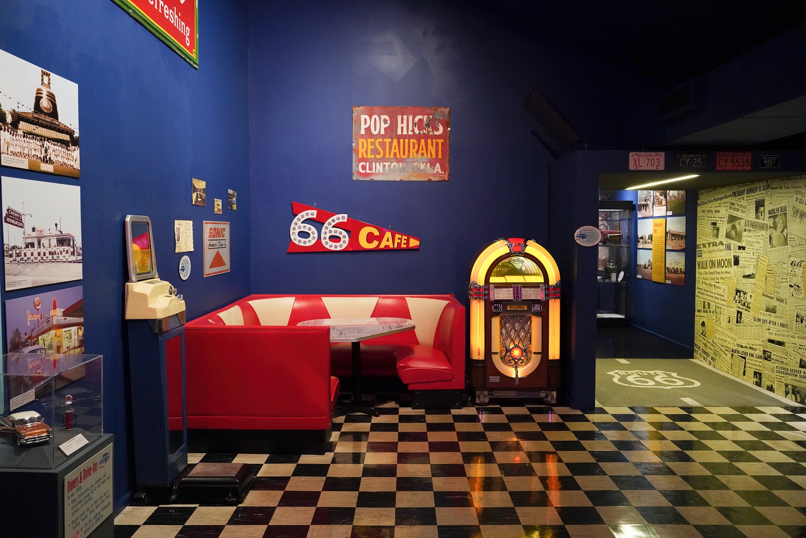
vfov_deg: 46.4
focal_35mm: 28
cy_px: 269
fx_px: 627
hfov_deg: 65.5
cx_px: 403
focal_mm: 28
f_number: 7.1
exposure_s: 1/100
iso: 6400
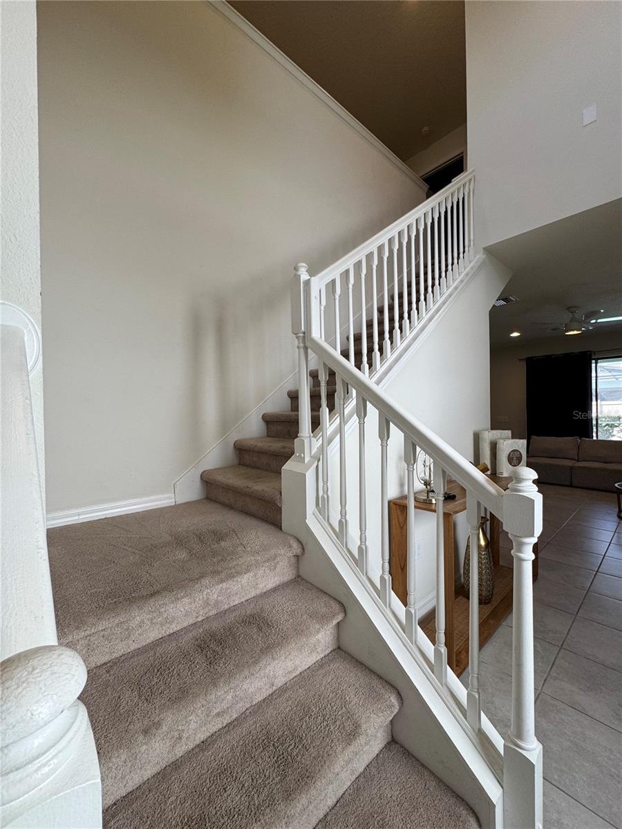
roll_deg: +1.0
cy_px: 414
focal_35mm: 14
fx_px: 335
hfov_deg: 85.7
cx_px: 311
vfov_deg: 102.1
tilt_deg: -0.4
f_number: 2.2
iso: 80
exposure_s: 1/120
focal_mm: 2.22
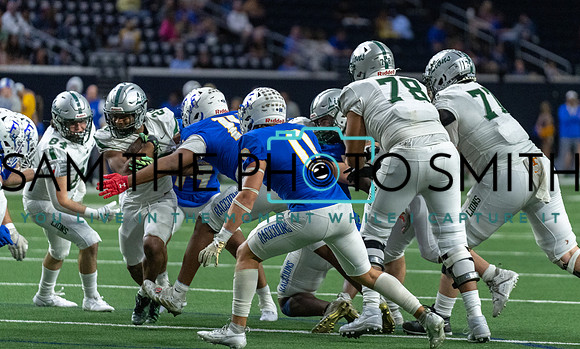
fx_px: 4271
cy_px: 142
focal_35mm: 273
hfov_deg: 7.8
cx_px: 331
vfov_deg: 4.7
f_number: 2.8
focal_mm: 200
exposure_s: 1/1250
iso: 4000
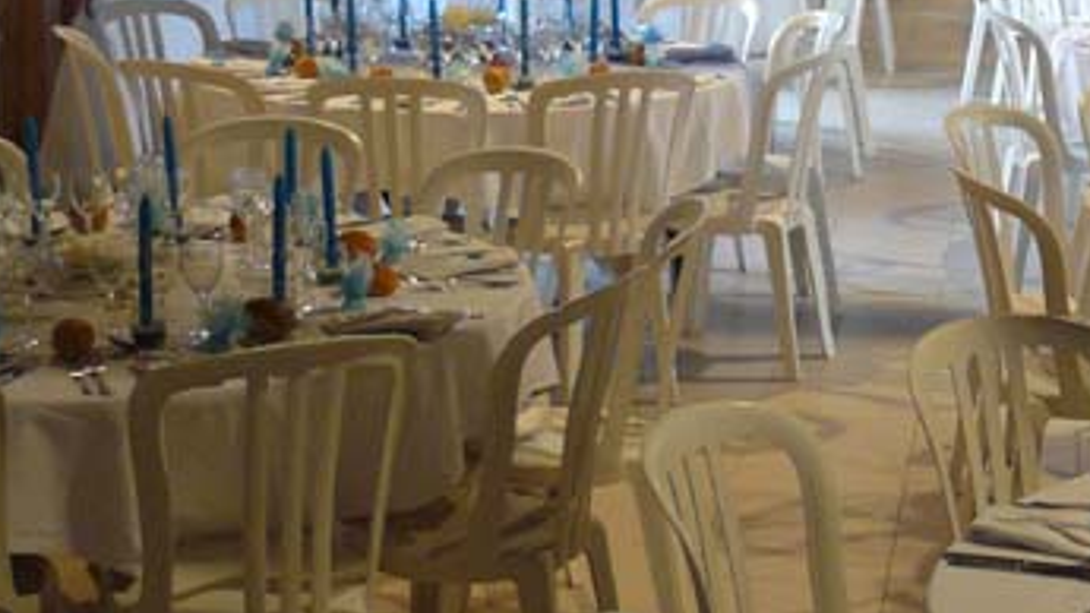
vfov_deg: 13.2
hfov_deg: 22.0
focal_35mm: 91
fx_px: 2630
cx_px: 1226
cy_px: 104
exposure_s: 1/30
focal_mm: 6
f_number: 2.8
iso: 200
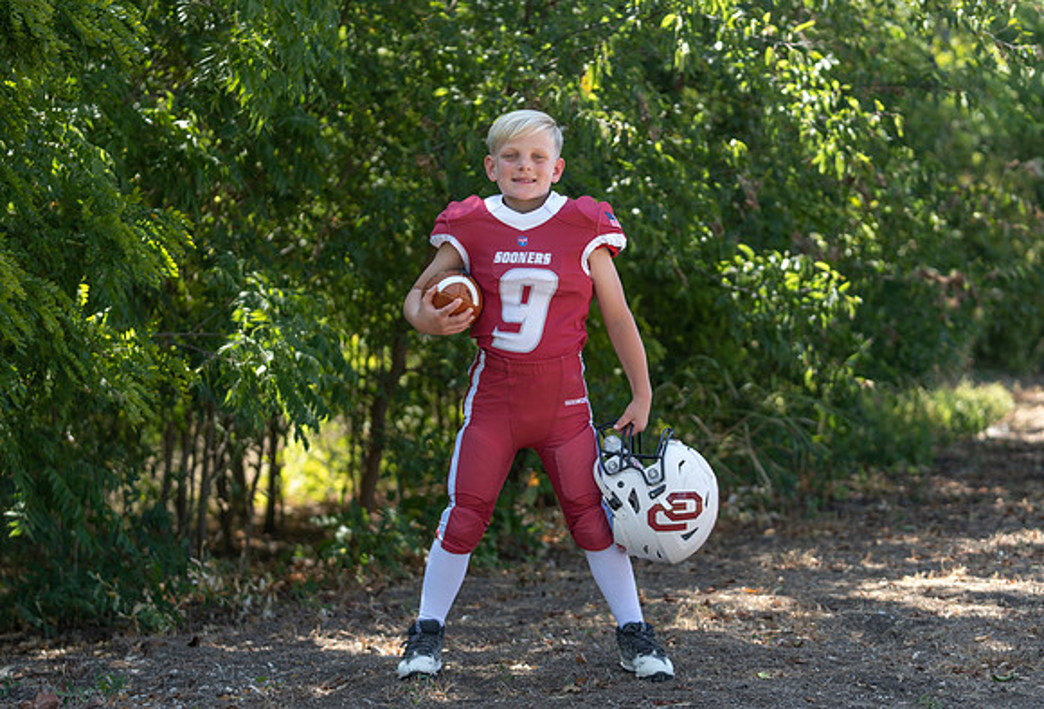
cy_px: 355
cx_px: 520
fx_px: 2301
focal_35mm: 79
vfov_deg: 17.5
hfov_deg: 25.6
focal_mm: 70
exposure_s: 1/320
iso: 80
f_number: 2.8
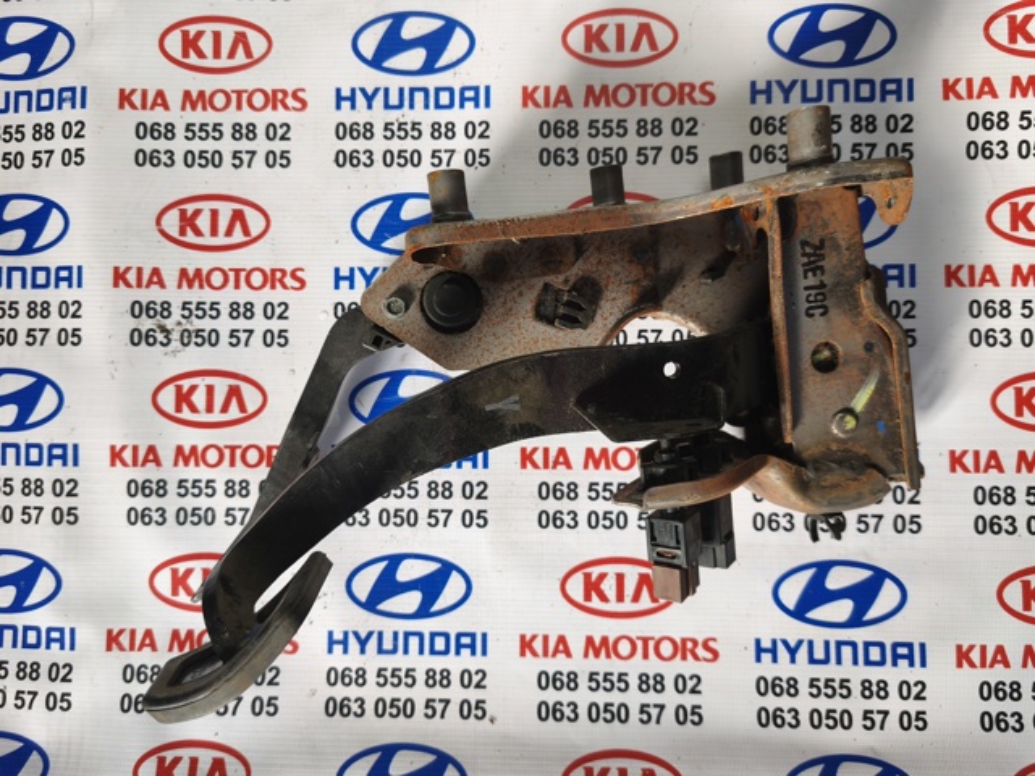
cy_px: 388
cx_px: 518
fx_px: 688
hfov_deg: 73.9
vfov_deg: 58.9
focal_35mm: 23
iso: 50
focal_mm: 5.35
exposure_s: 1/198
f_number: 1.7
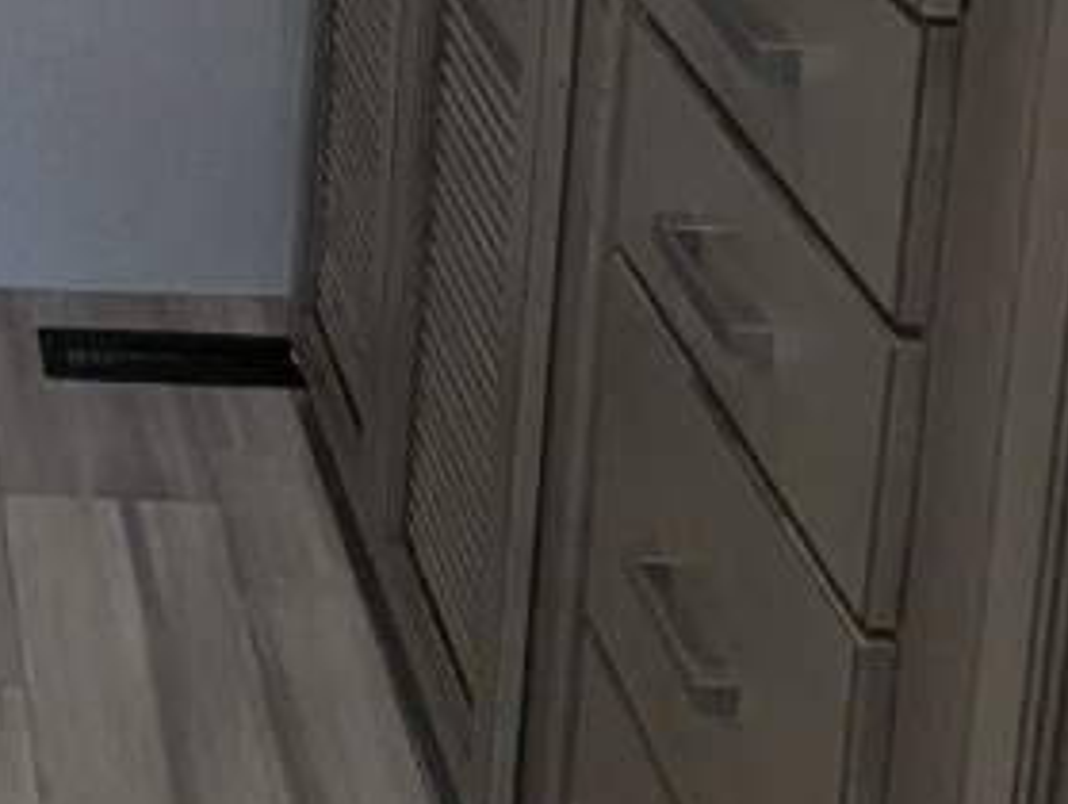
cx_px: -354
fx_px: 2471
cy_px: -659
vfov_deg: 15.7
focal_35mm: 80
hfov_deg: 21.8
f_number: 2.2
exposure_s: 1/27.6
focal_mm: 2.35
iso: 89
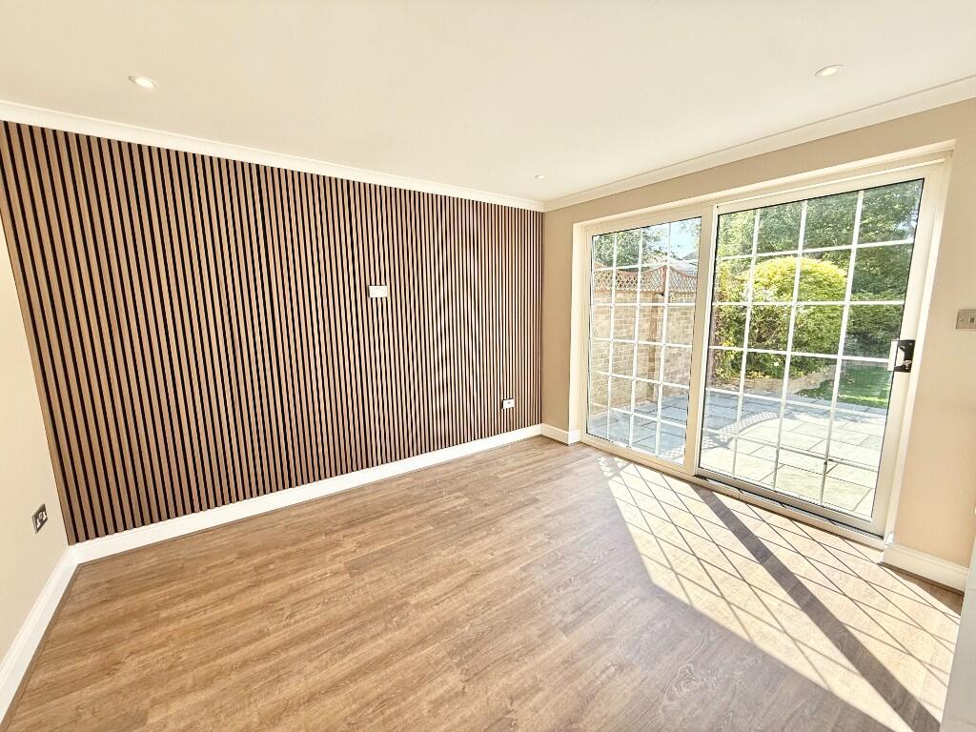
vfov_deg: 85.7
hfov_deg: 102.1
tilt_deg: -8.5
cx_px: 488
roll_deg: +0.5
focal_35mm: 14
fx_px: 395
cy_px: 366
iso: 64
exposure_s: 1/279
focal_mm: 2.22
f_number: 2.2
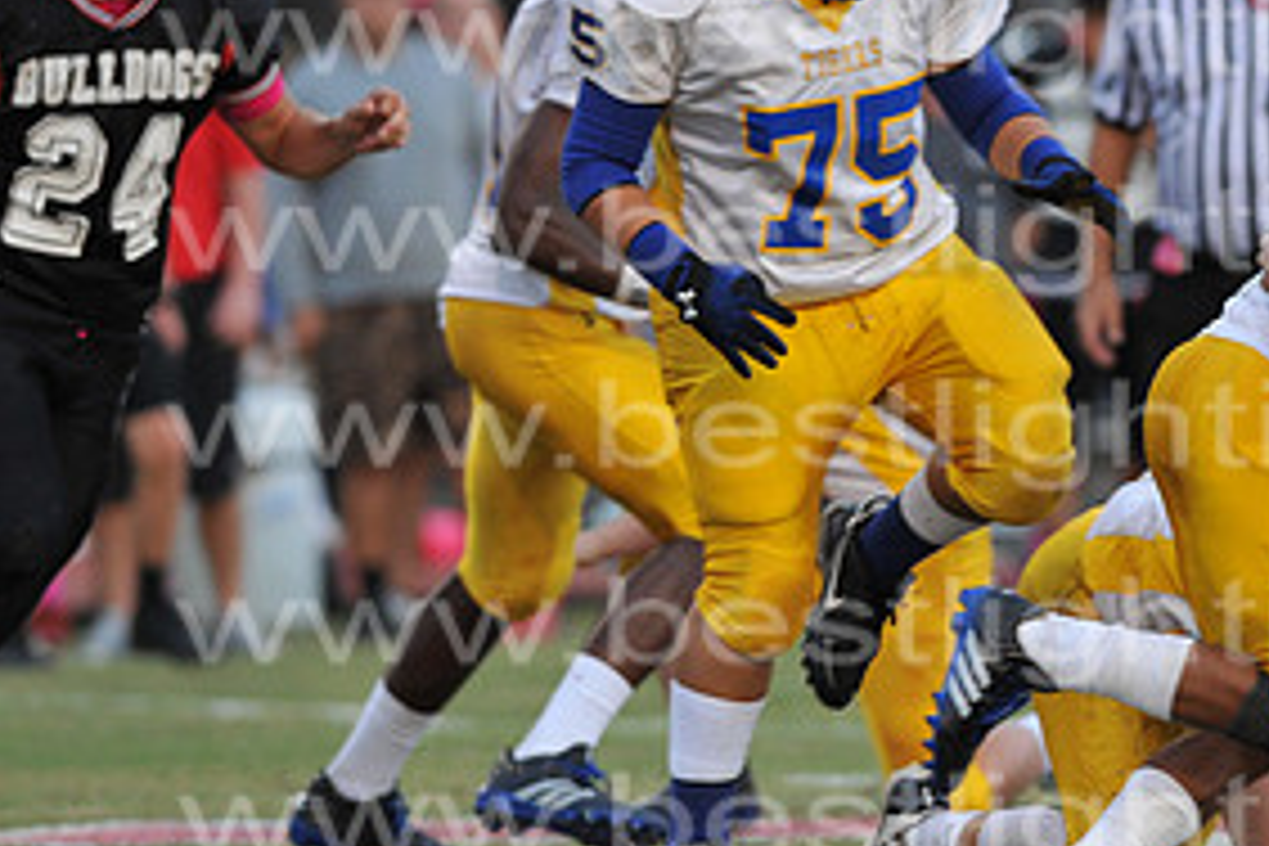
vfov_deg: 2.2
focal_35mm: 616
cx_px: 1192
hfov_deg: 3.3
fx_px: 21712
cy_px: 338
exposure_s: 1/500
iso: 2000
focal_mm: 300
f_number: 4
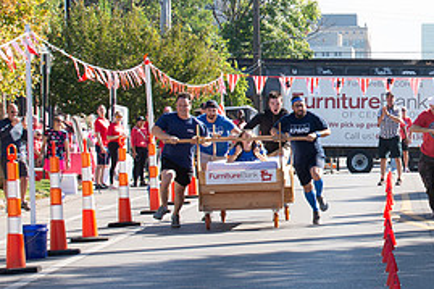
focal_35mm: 189
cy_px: 104
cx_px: 447
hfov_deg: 10.8
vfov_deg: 7.3
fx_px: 2277
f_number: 9
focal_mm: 70
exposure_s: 1/250
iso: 200
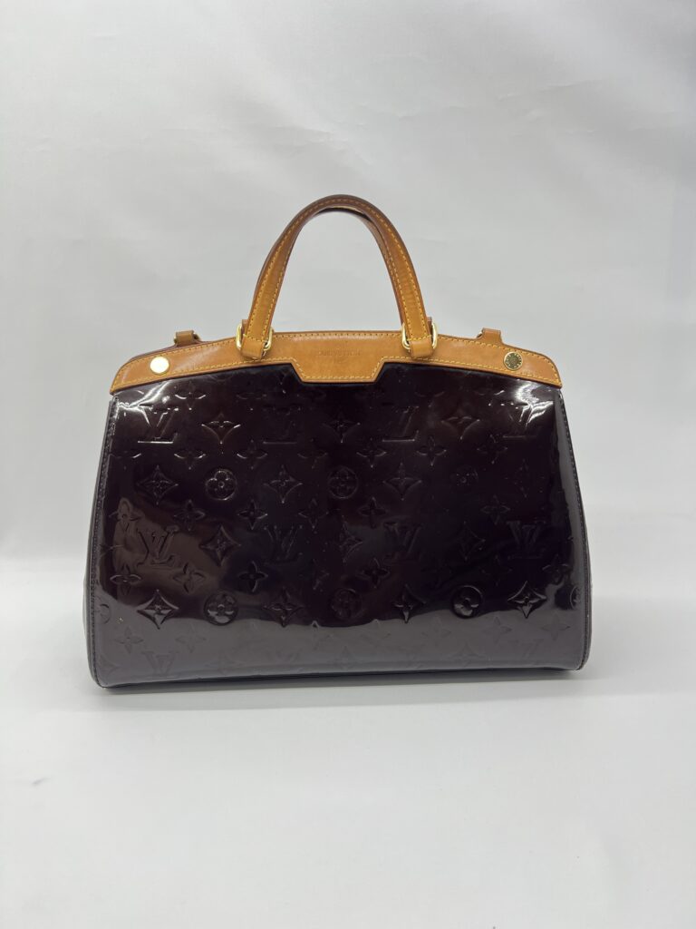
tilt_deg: -16.1
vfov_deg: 67.3
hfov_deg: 53.1
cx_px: 348
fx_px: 697
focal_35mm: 26
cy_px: 464
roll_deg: -0.5
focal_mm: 5.7
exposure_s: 1/100
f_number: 1.5
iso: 50
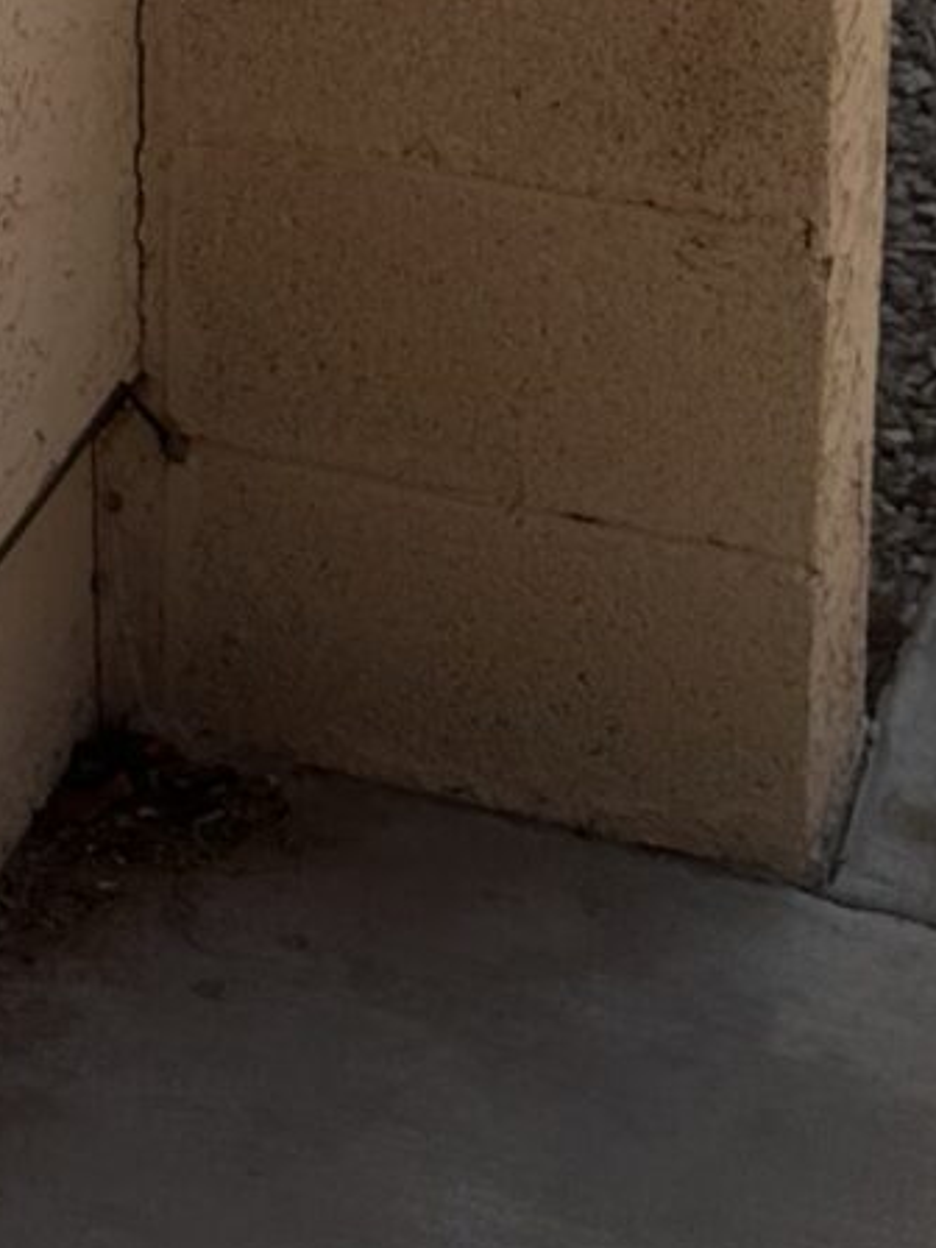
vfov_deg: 13.1
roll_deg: +0.6
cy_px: -964
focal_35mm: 137
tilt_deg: -9.2
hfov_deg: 10.3
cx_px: -644
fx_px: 4939
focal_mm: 6.86
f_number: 1.78
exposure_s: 1/2410
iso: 80
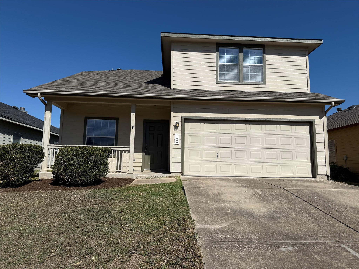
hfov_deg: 71.6
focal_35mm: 24
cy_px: 134
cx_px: 180
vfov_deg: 56.8
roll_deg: -0.8
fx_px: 249
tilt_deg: +8.7
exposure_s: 1/9091
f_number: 1.78
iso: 80
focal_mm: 6.76
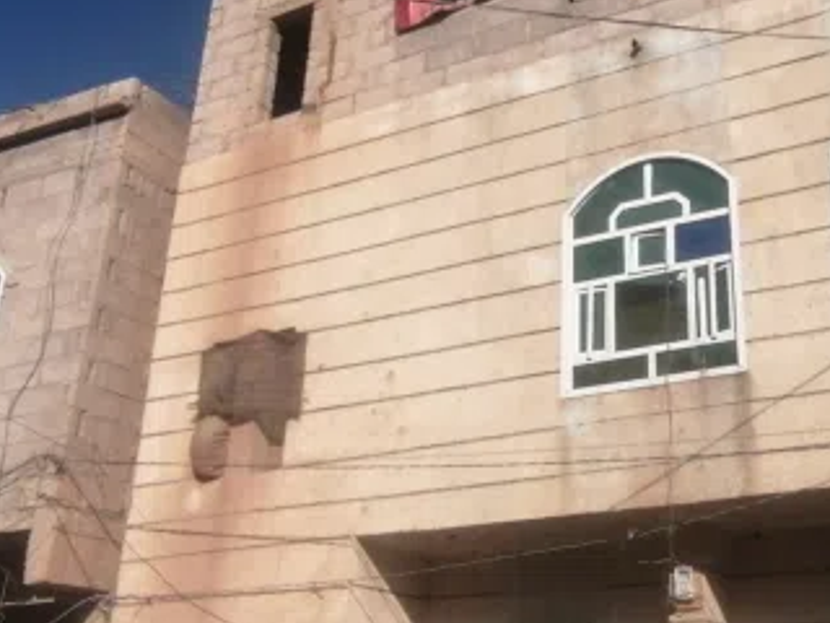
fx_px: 1055
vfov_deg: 32.9
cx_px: 617
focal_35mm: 44
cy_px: 332
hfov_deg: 41.7
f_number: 2.4
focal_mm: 1.78
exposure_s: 1/1802
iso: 50
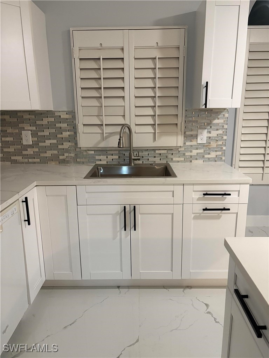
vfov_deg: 67.3
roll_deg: +0.7
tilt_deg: -13.2
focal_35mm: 26
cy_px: 179
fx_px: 269
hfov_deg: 53.1
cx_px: 134
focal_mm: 5.96
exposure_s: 1/60
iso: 400
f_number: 1.6
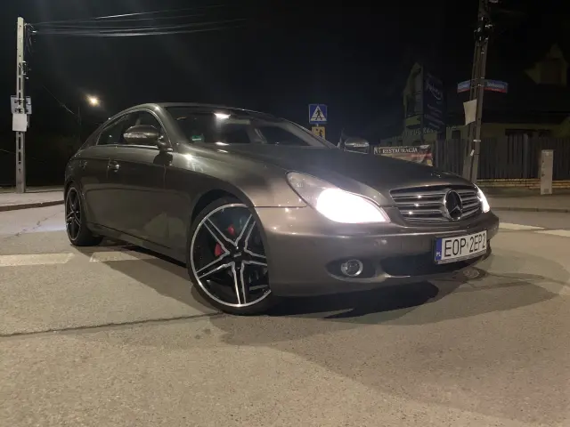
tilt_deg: -8.3
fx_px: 428
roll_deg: +1.7
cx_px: 285
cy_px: 214
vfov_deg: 53.1
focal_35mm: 26
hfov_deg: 67.3
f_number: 1.8
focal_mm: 4.25
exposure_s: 1/20
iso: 640
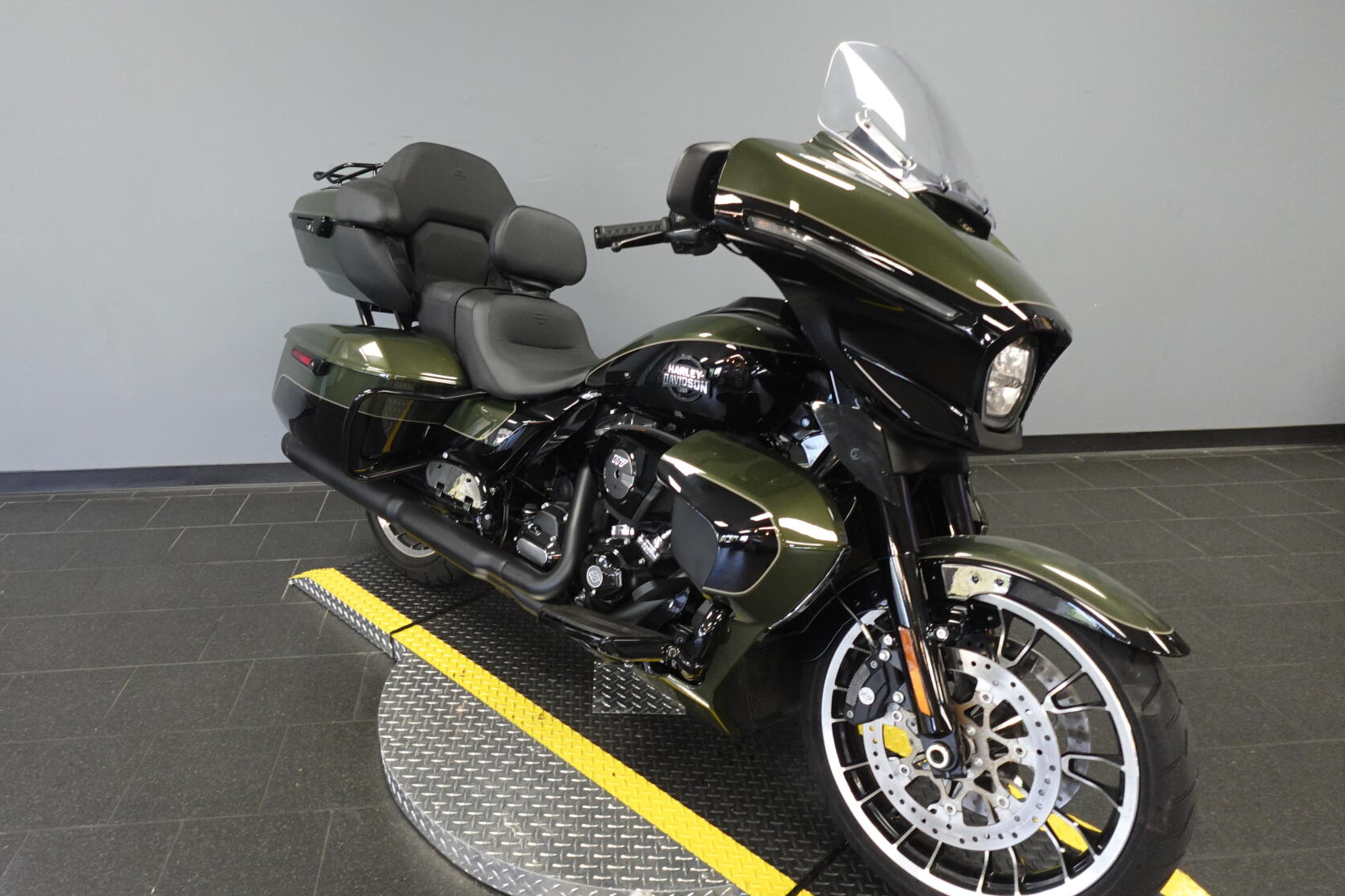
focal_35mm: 24
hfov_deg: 73.4
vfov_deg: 53.1
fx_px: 897
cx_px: 586
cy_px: 419
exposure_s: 1/80
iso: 640
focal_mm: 7.6
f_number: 2
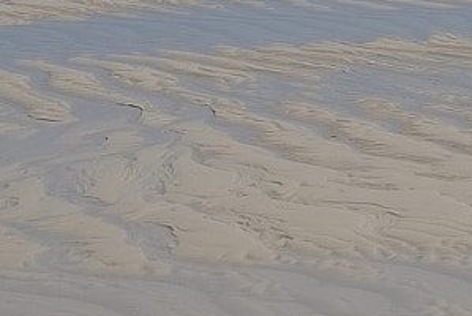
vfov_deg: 7.1
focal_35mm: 187
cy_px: -284
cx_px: 732
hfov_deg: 10.6
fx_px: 2454
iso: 200
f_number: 9
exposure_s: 1/1500
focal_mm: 23
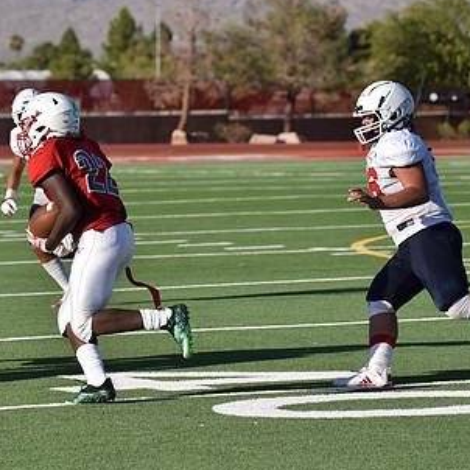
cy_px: 208
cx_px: 65
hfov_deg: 7.1
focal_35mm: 245
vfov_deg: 7.1
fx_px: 3764
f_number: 5.6
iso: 560
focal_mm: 150
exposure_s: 1/4000
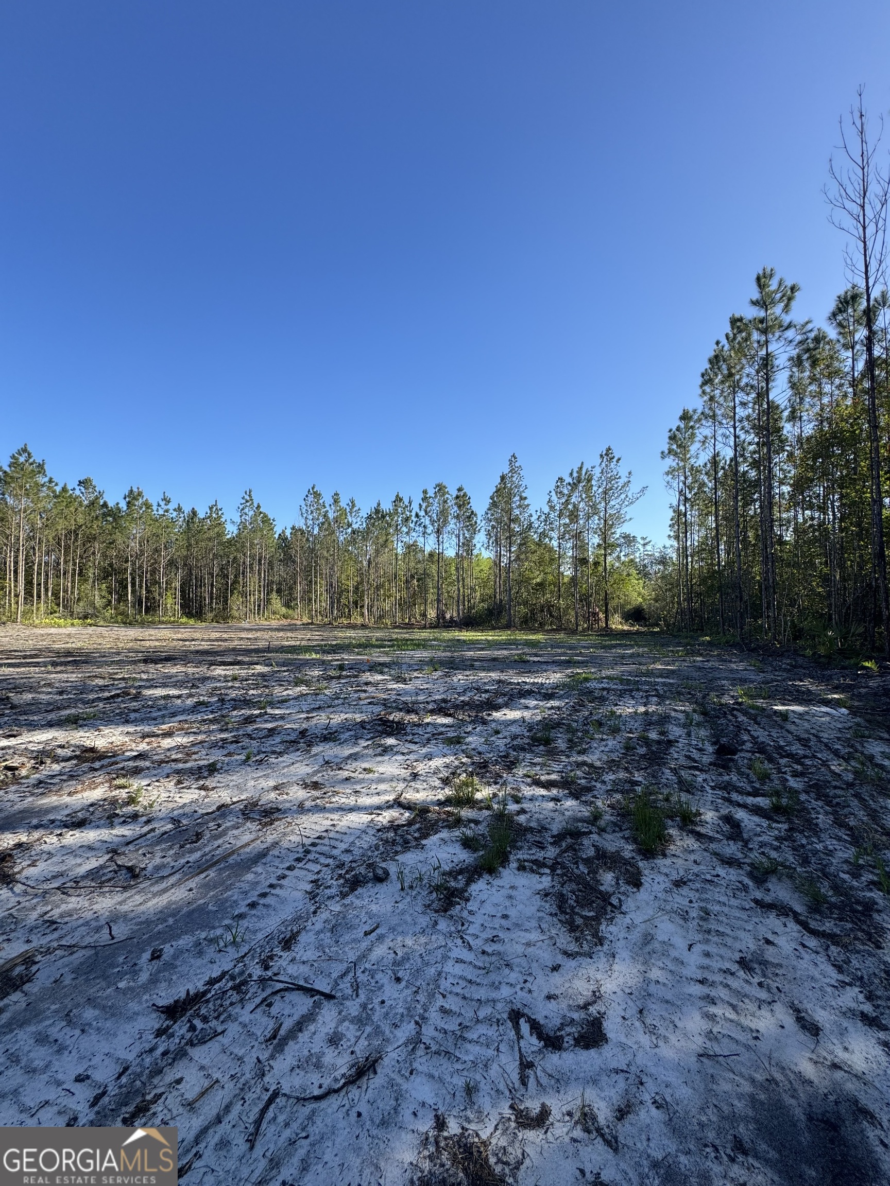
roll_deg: -0.4
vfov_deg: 102.1
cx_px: 445
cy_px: 593
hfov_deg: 85.7
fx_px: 480
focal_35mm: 14
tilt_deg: +3.1
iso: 50
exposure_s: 1/840
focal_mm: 2.22
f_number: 2.2
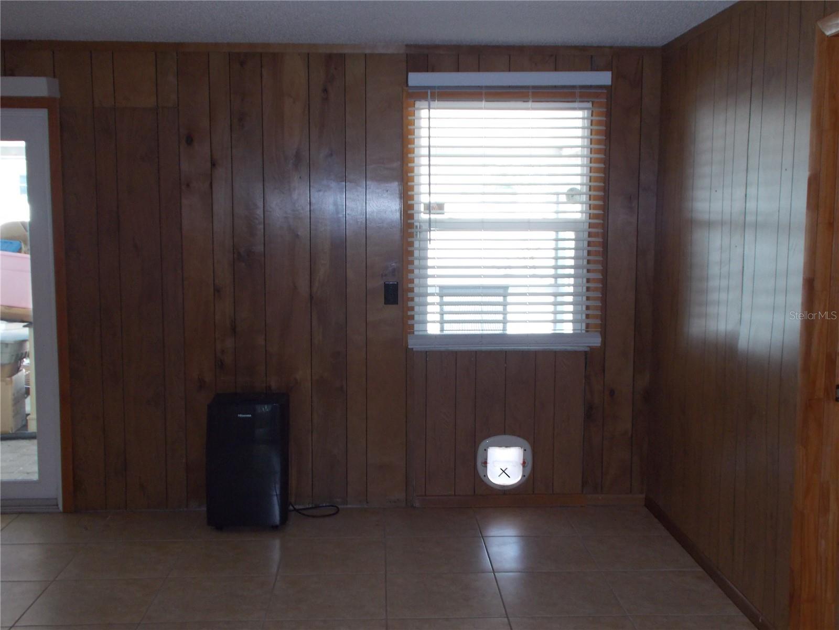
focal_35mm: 39
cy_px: 315
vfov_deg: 36.8
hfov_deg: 47.9
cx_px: 420
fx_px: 945
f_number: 3.9
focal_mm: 6.9
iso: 200
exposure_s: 1/30
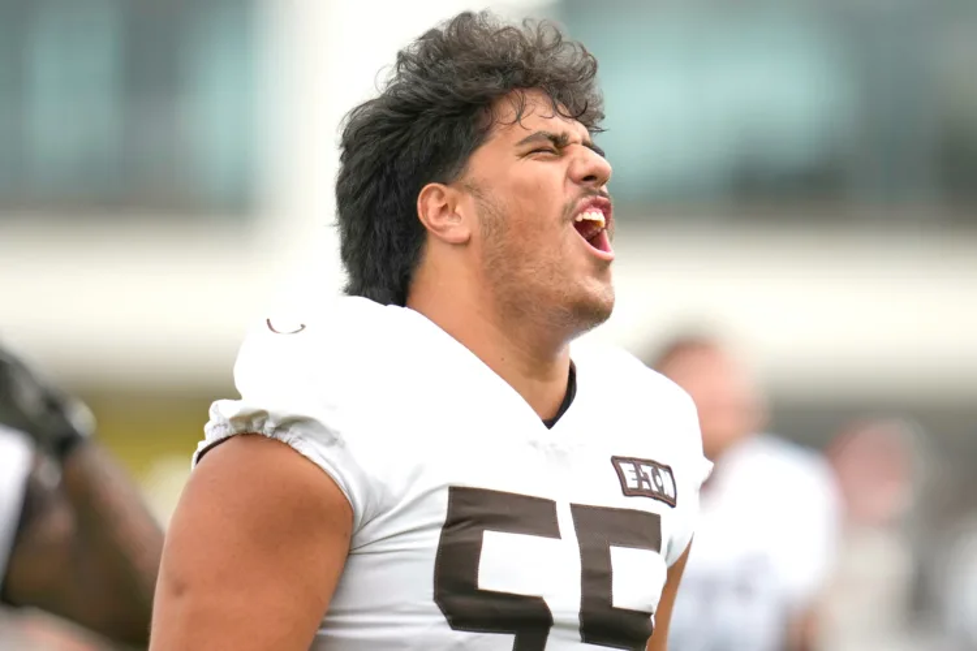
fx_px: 16282
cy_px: 326
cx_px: 488
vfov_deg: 2.3
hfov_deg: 3.4
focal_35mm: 600
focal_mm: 400
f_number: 2.8
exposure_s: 1/2000
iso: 640
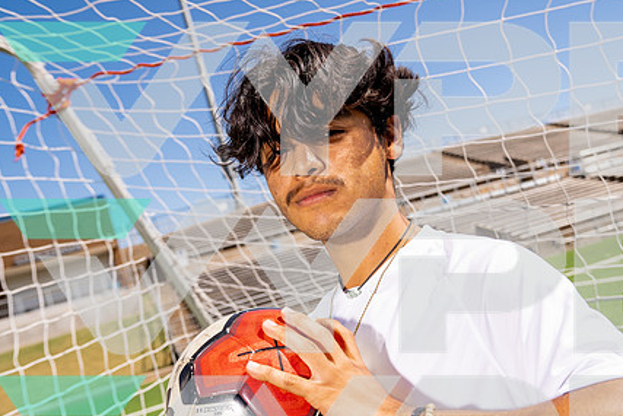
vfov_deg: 34.8
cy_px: 277
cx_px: 371
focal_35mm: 38
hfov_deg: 50.4
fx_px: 658
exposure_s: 1/1000
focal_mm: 28
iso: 100
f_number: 4.5
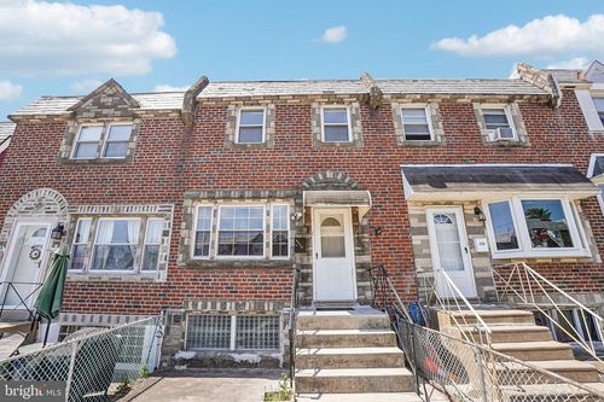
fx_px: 268
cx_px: 302
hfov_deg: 96.8
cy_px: 201
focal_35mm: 16
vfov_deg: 73.7
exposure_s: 1/125
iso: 100
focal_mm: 16
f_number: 8
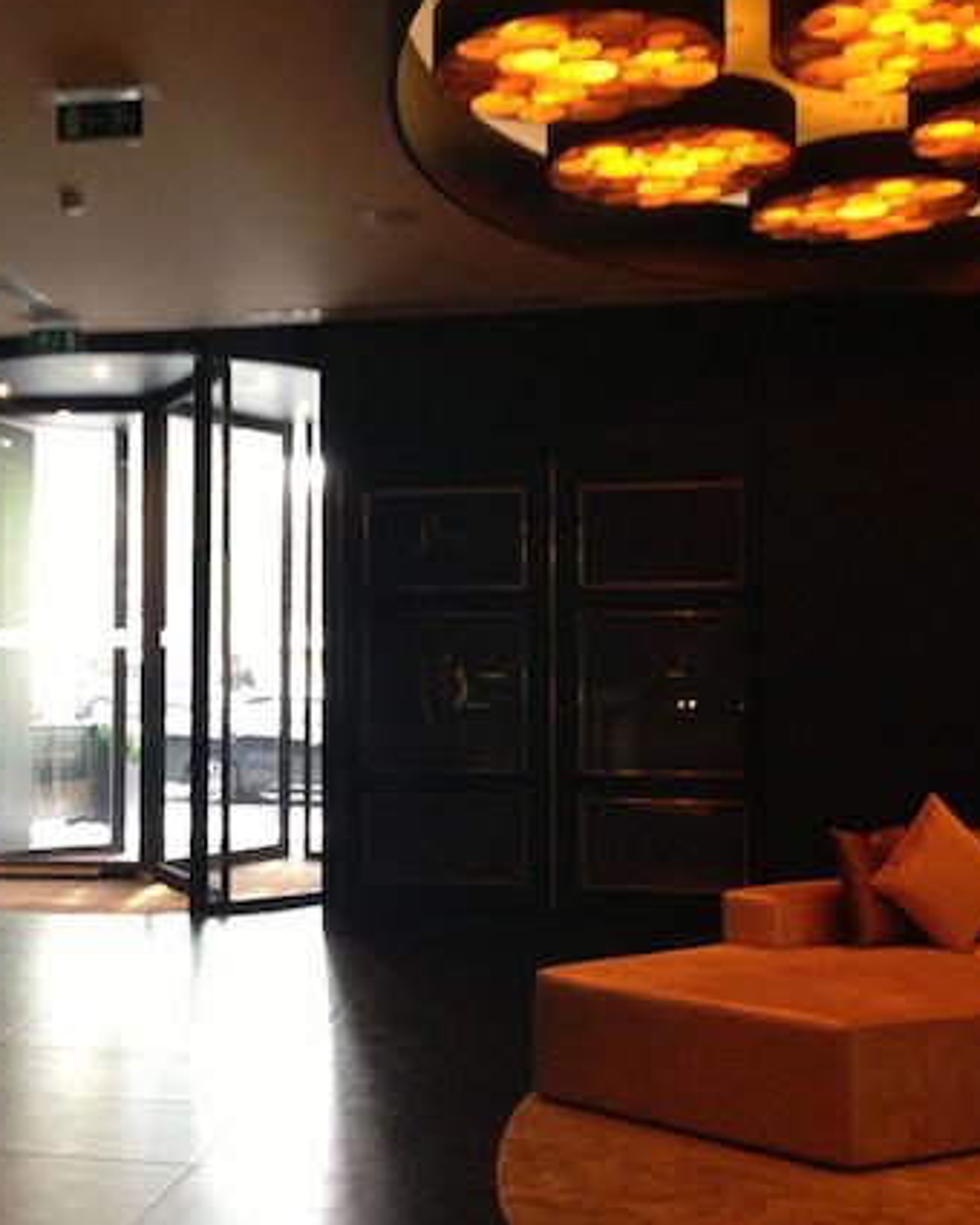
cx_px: 334
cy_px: 612
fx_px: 1595
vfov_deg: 42.0
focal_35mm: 44
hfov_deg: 33.9
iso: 320
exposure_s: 1/20
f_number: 2.4
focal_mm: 4.13
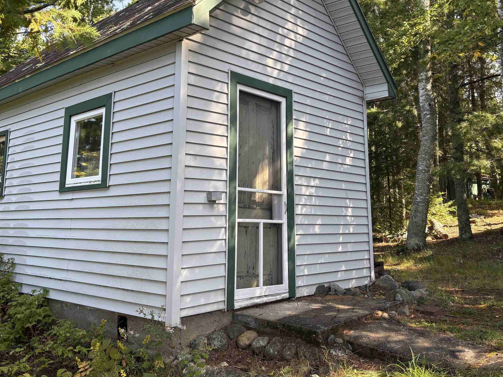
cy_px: 136
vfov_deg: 41.4
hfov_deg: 54.0
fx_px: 494
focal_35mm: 34
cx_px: 251
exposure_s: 1/256
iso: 40
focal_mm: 5.96
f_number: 1.6
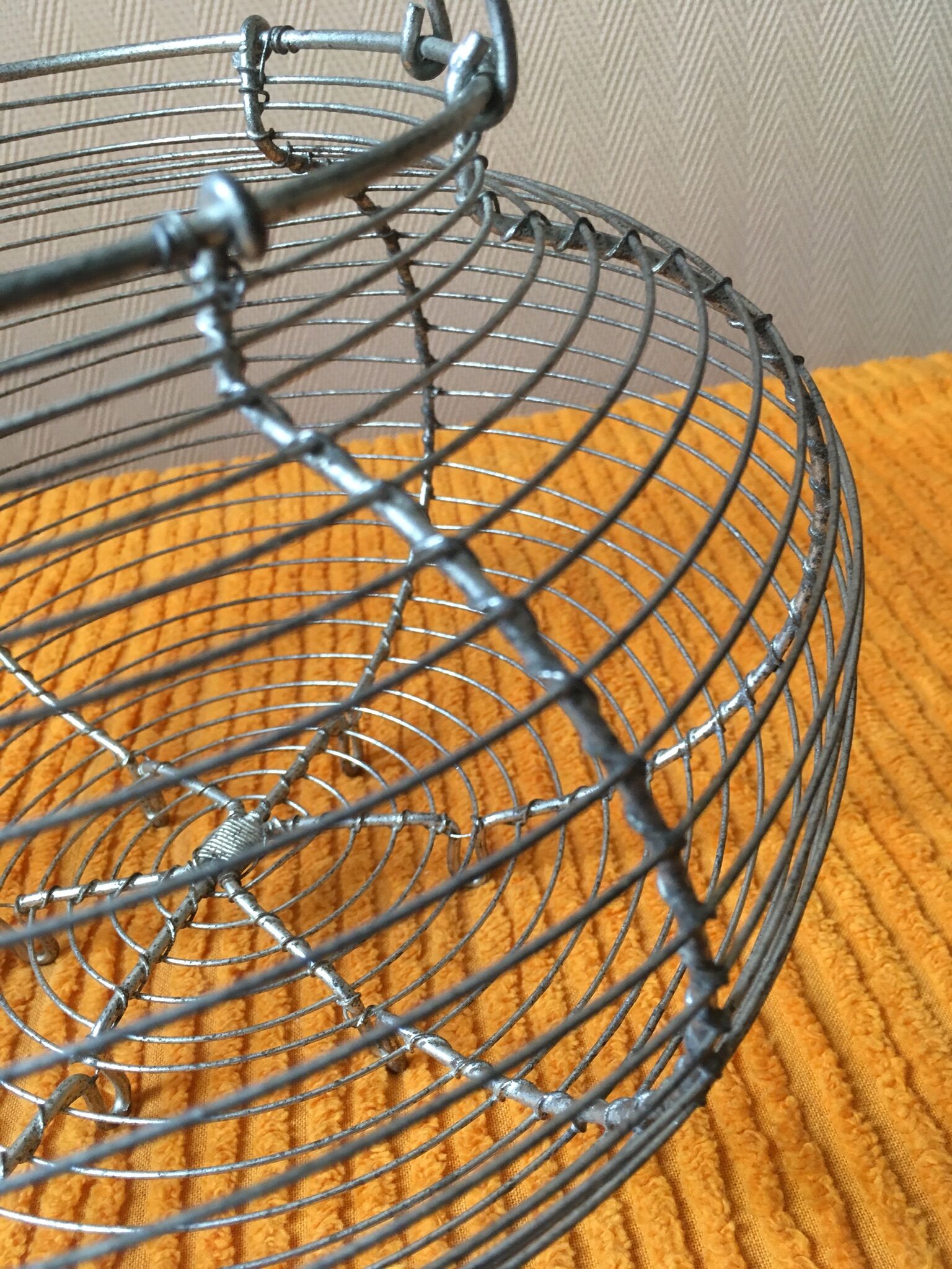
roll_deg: +10.5
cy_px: 634
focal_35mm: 29
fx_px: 1063
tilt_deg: -34.5
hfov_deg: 48.2
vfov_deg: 61.7
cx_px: 476
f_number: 2.2
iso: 125
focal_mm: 4.15
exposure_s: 1/33
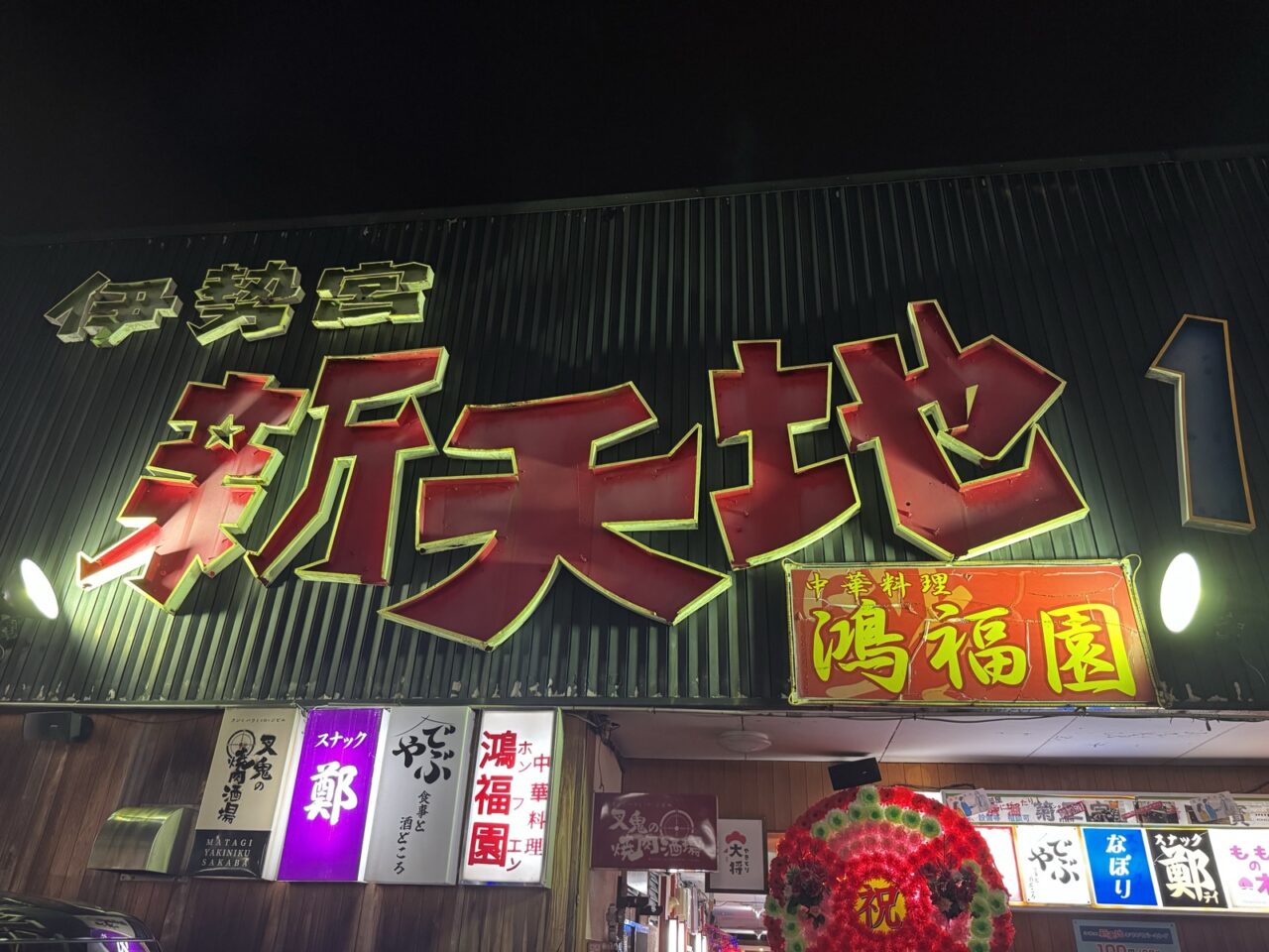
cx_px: 634
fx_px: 880
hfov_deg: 71.6
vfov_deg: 56.8
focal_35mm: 24
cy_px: 476
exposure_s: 1/60
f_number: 1.78
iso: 800
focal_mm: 6.76
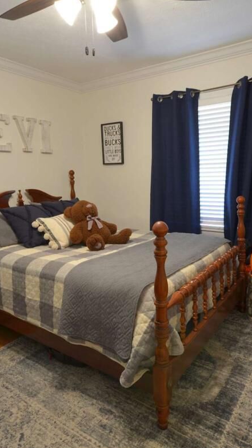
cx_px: 113
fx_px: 285
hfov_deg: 47.6
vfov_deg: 76.3
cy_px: 226
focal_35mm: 24
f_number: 8
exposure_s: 1/3
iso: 200
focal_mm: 10
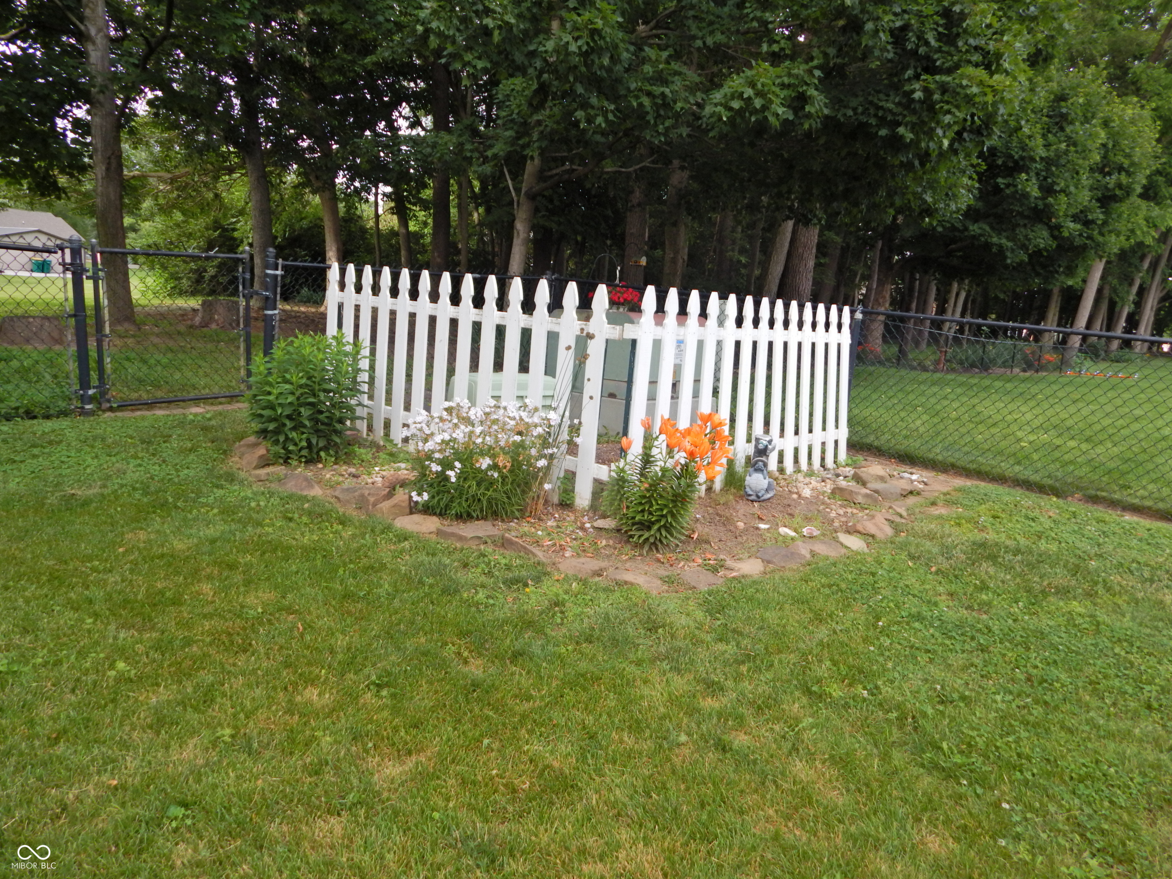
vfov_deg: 61.1
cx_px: 586
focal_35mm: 22
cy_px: 440
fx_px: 745
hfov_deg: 76.4
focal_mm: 4
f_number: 3
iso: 125
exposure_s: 1/250
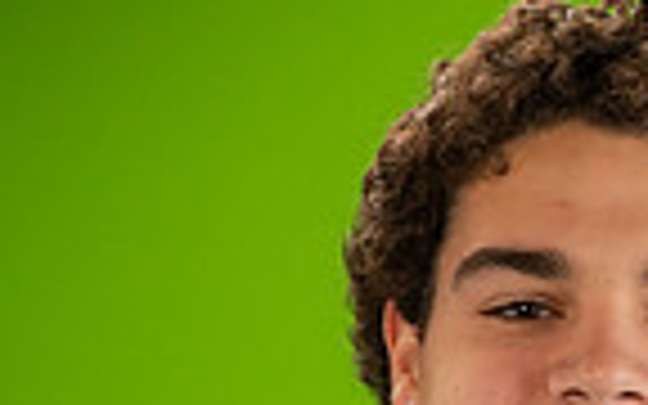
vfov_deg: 5.6
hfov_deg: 9.0
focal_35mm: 230
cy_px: 826
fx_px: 4062
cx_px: 786
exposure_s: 1/60
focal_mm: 42
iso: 800
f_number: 20
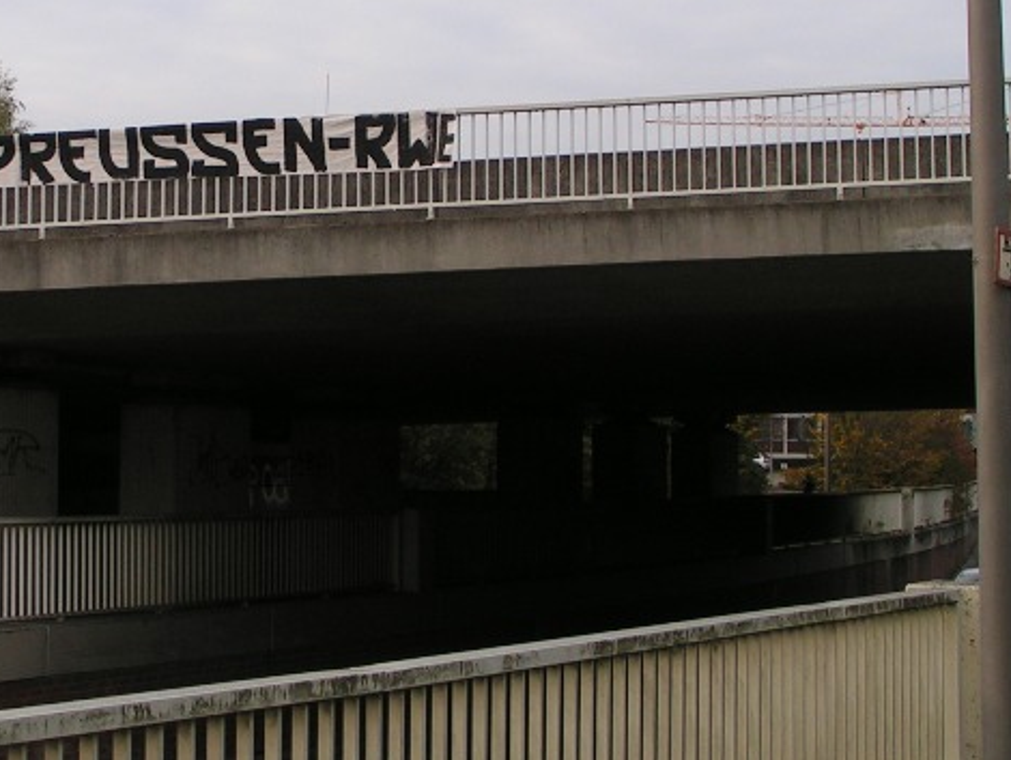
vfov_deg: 18.3
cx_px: 191
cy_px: 192
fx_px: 2338
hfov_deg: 24.0
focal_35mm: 80
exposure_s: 1/125
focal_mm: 7.3
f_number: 5.6
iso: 50
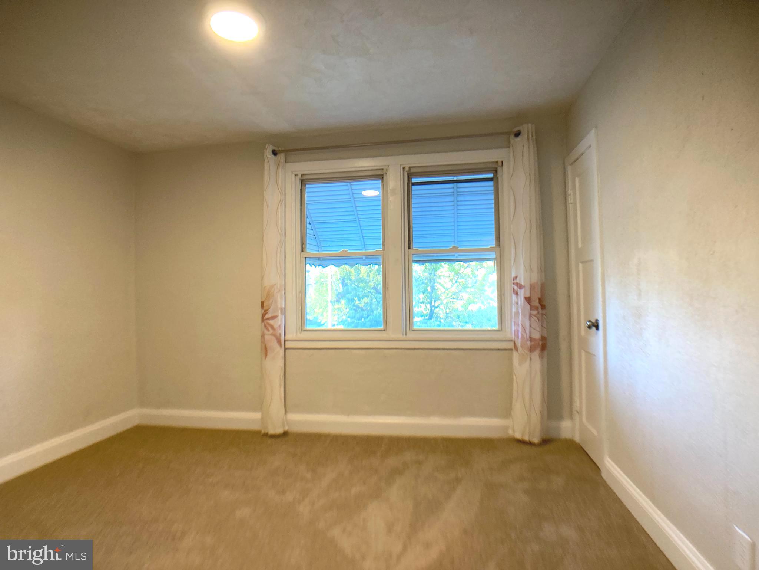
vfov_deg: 49.7
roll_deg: +1.0
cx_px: 380
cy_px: 285
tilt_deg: +1.8
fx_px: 614
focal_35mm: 28
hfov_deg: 63.4
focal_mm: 3.99
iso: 160
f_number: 1.8
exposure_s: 1/60
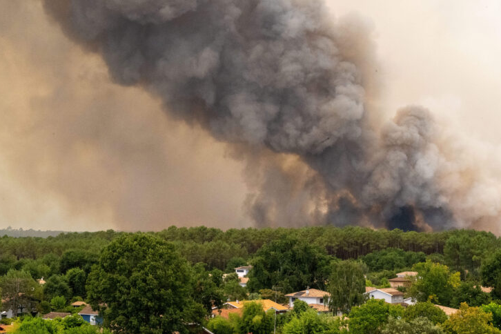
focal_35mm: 74
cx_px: 257
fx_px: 1030
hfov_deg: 27.3
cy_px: 160
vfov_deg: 18.4
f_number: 20
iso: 4500
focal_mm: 70
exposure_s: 1/800
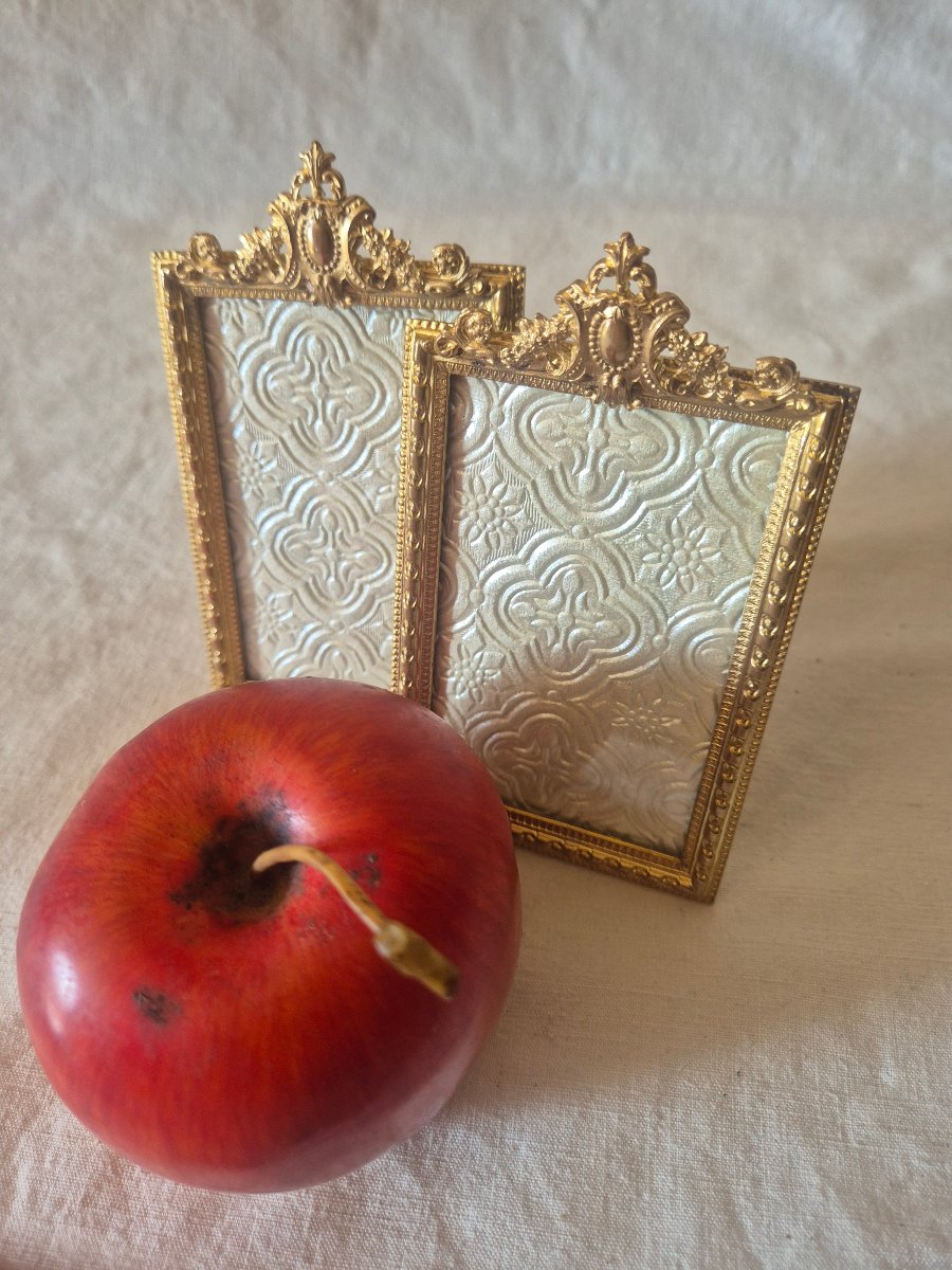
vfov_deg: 73.9
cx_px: 476
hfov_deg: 58.9
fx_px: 843
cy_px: 635
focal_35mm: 23
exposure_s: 1/180
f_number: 1.8
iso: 250
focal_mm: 5.4
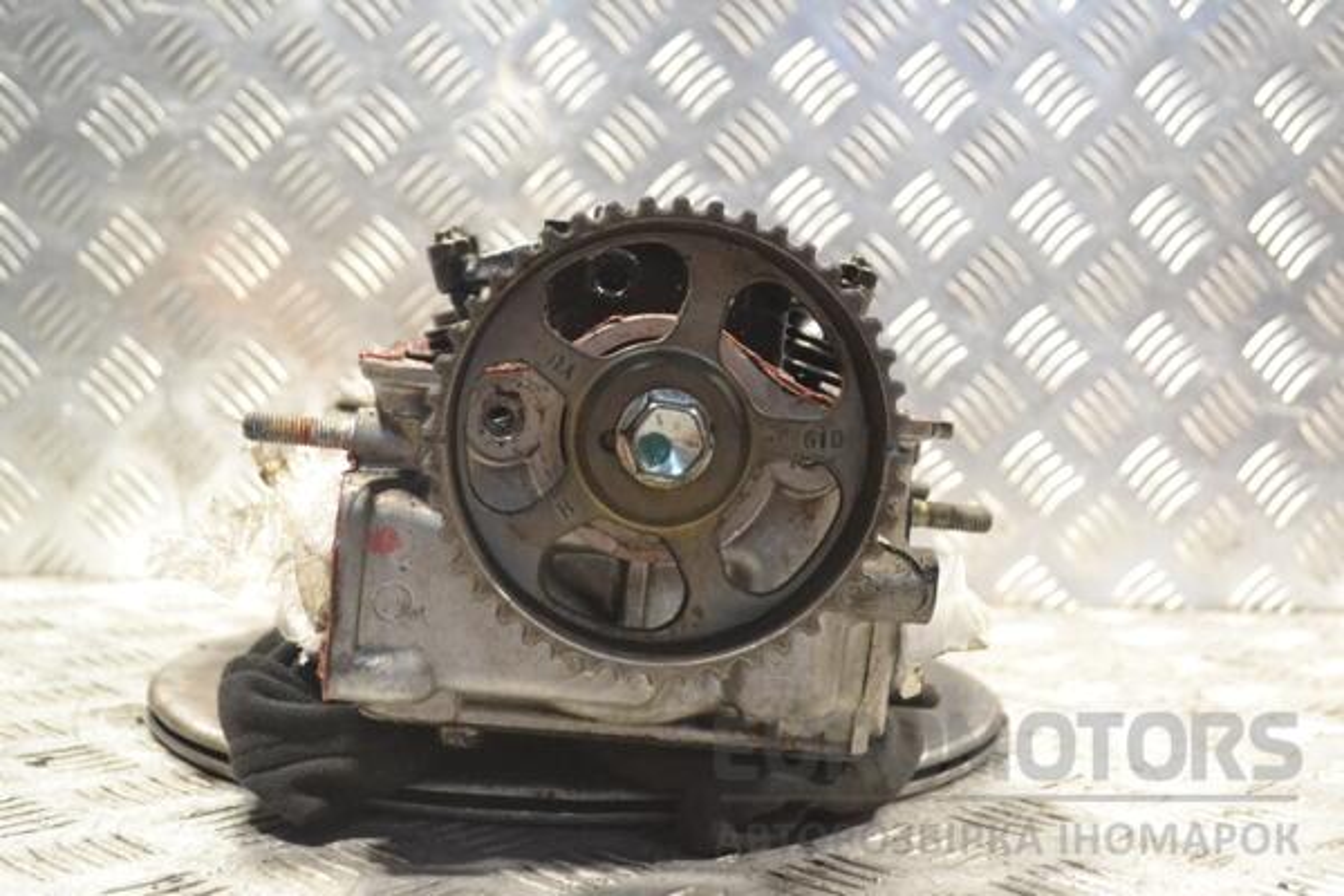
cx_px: 672
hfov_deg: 41.1
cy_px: 448
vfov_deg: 28.1
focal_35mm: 48
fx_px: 1792
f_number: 5.6
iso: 3200
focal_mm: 32
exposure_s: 1/250
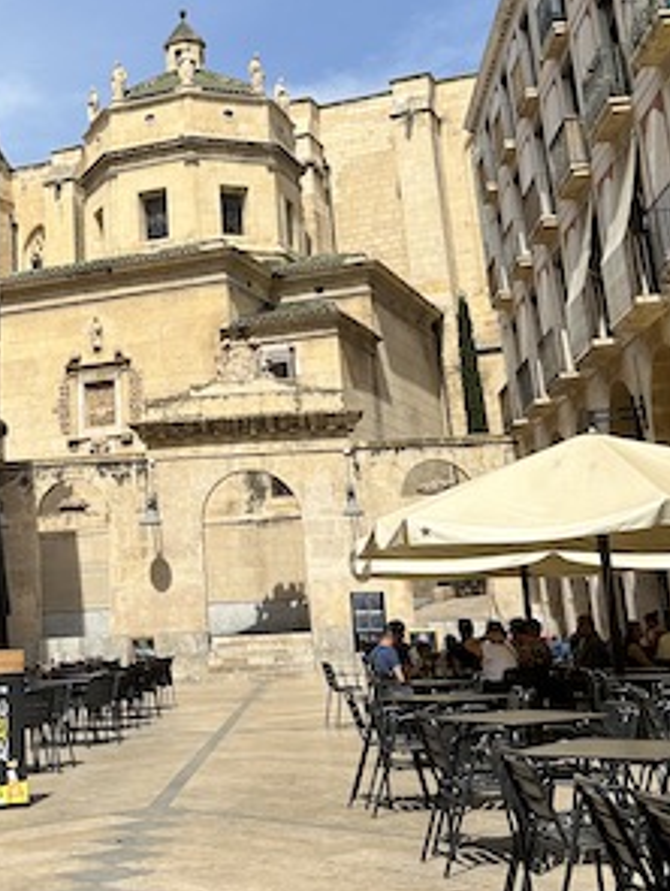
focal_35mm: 52
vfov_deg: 35.6
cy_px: 181
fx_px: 1339
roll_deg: +3.1
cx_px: 169
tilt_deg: +18.2
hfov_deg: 27.7
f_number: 1.78
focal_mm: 6.86
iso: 80
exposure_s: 1/6211
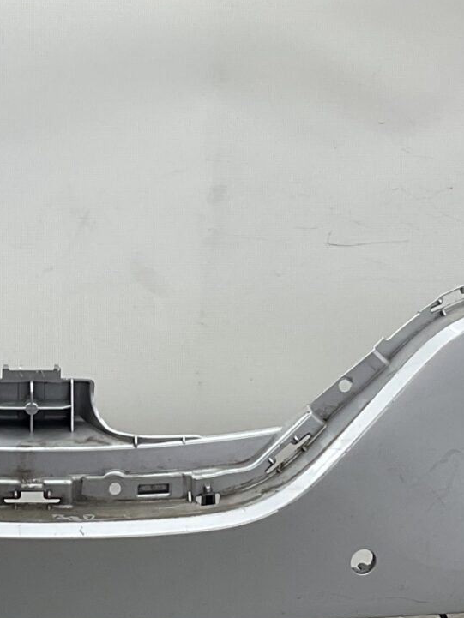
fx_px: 1840
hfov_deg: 14.2
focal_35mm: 103
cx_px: 35
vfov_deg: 19.1
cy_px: 366
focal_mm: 3
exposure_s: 1/120
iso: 20
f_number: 1.8
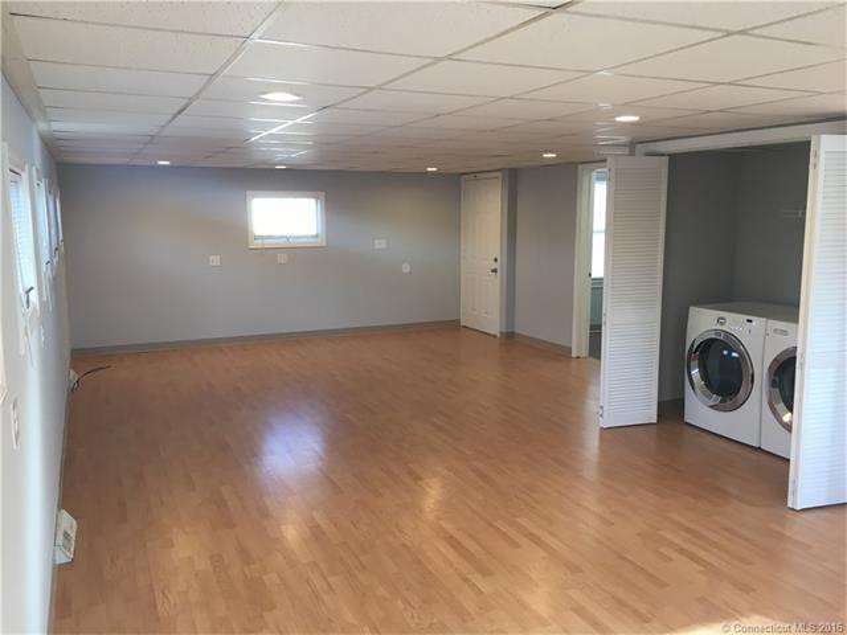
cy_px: 318
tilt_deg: -7.7
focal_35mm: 29
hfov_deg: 61.7
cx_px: 424
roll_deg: -0.2
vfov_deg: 48.2
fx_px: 710
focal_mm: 4.15
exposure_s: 1/30
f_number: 2.2
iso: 50
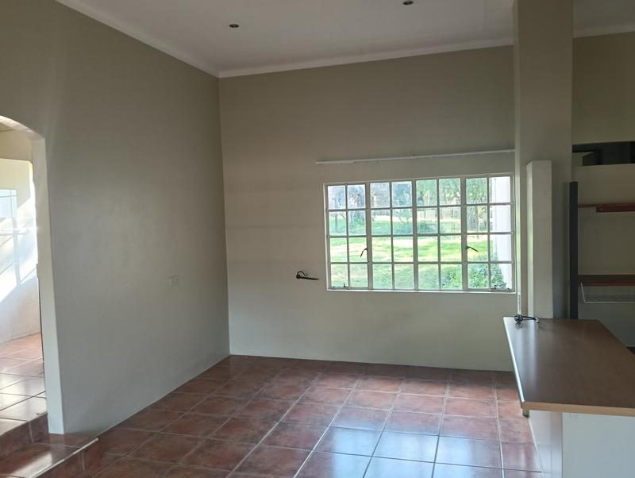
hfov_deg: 65.3
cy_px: 239
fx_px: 496
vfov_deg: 51.4
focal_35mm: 27
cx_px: 318
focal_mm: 3.98
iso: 125
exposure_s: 1/33.3
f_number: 1.8
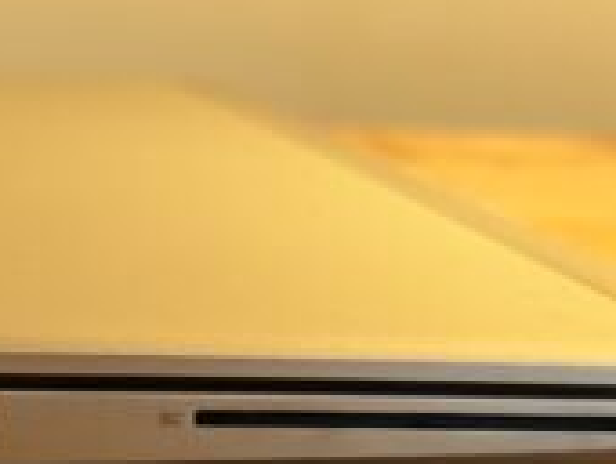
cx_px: -149
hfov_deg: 22.0
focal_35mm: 81
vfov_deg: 17.6
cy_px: 511
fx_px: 1443
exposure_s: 1/50
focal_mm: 6.55
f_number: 1.6
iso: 125
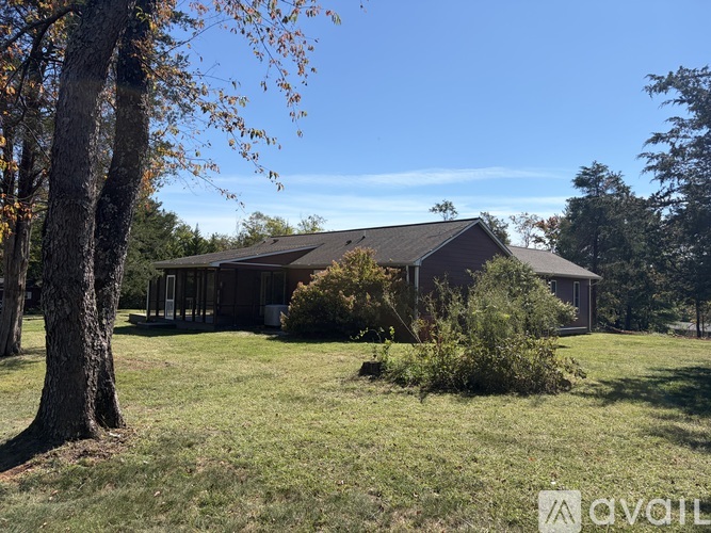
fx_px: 534
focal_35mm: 26
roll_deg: -0.8
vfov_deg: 53.0
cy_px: 266
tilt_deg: +4.1
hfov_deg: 67.3
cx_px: 356
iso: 50
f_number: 1.6
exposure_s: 1/3831
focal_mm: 5.96
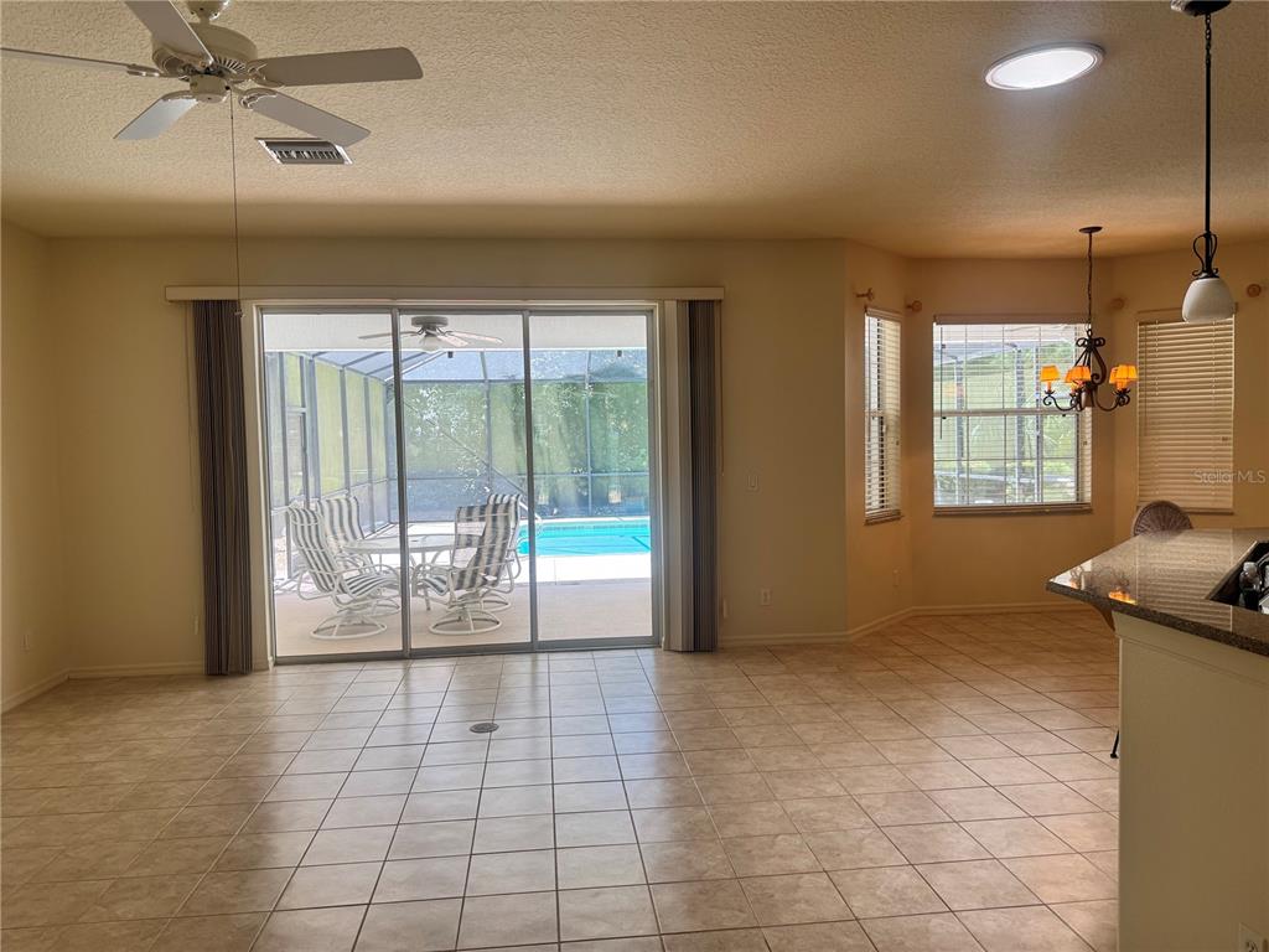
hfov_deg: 71.6
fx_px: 880
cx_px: 634
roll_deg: +1.3
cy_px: 476
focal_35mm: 24
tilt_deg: -2.8
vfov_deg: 56.8
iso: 64
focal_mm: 6.76
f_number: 1.78
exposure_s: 1/120
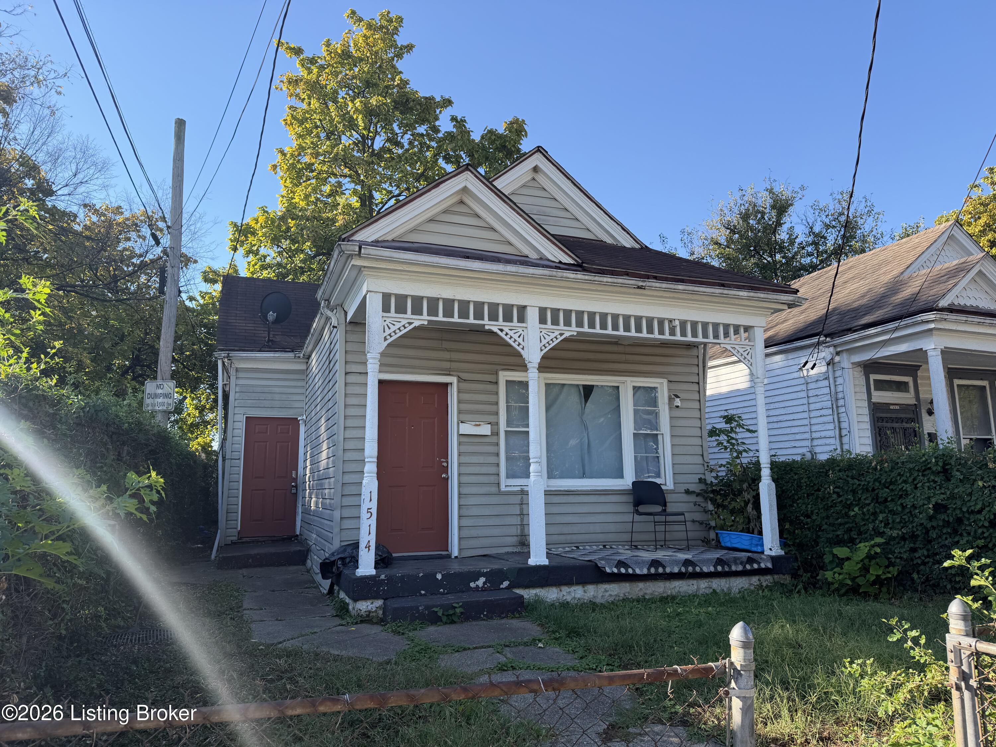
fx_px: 691
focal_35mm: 24
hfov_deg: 71.6
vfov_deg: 56.8
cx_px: 498
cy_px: 374
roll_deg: +1.2
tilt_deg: +9.3
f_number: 1.78
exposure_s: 1/1314
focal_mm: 6.76
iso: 80
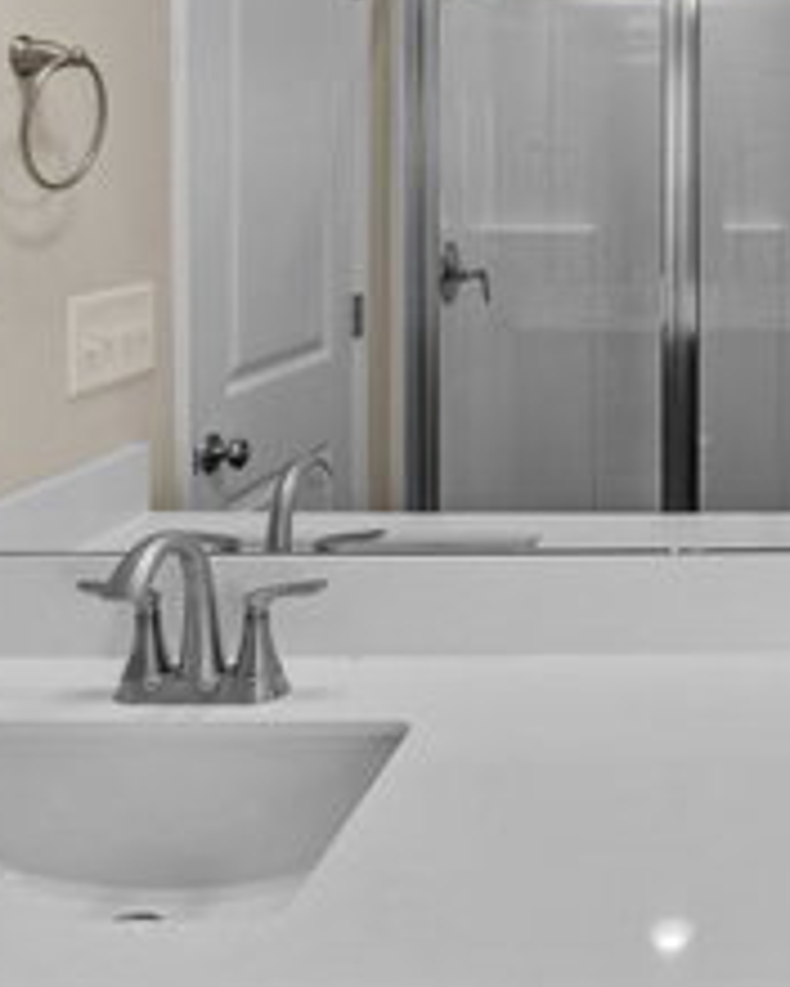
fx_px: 1257
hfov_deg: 31.6
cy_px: 224
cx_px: 828
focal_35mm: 43
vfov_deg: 41.4
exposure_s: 1/6
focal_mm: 14
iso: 100
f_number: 9
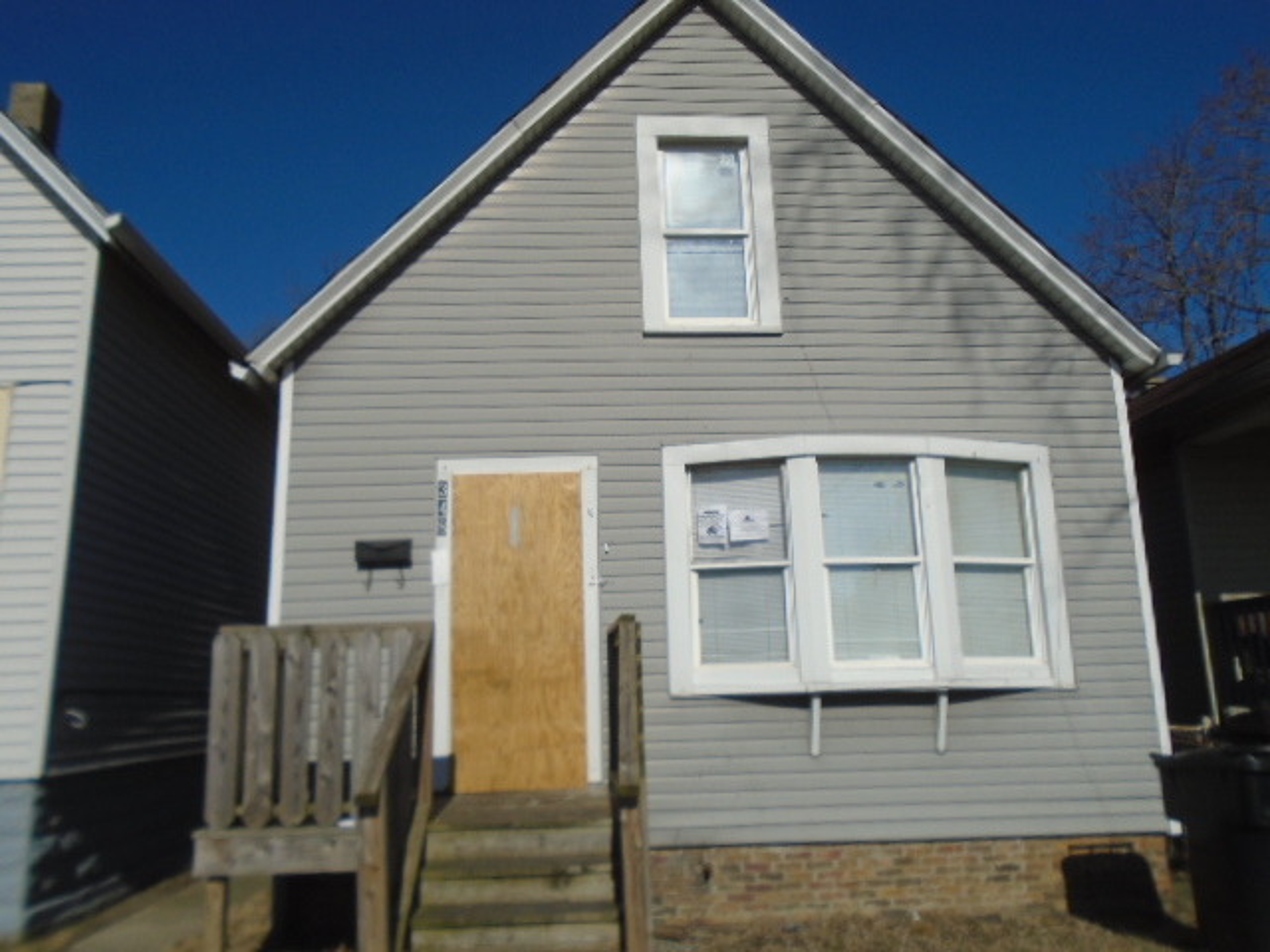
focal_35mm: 26
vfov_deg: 53.1
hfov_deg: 67.3
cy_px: 476
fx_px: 954
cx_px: 635
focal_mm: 4.6
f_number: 8
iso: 100
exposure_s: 1/640
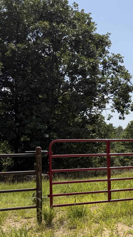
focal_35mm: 54
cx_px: 232
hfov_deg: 18.1
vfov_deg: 38.1
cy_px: 156
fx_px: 339
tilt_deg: -1.0
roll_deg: -1.2
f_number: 1.78
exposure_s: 1/4673
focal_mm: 6.76
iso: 80
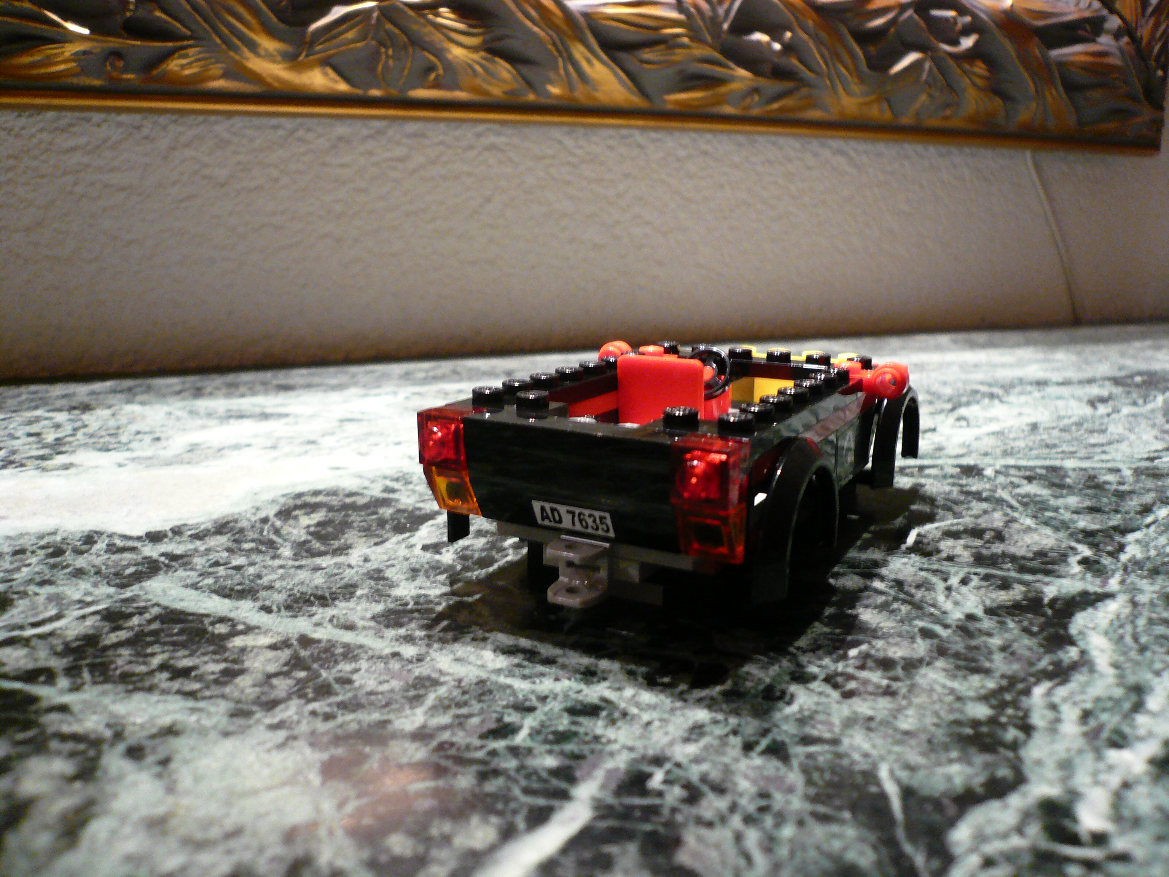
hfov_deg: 63.4
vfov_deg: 49.7
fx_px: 946
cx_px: 584
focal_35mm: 28
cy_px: 438
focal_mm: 4.6
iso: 200
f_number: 2.8
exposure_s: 1/10
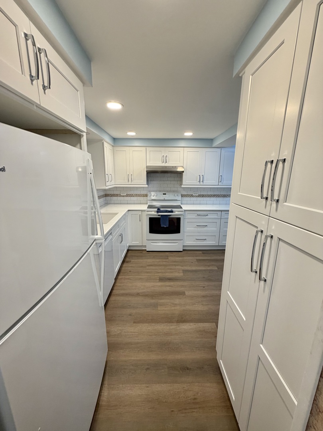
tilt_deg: -12.6
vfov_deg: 102.1
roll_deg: +0.4
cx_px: 162
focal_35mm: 14
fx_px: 174
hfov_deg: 85.7
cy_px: 216
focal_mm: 2.22
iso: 160
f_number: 2.2
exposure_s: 1/120
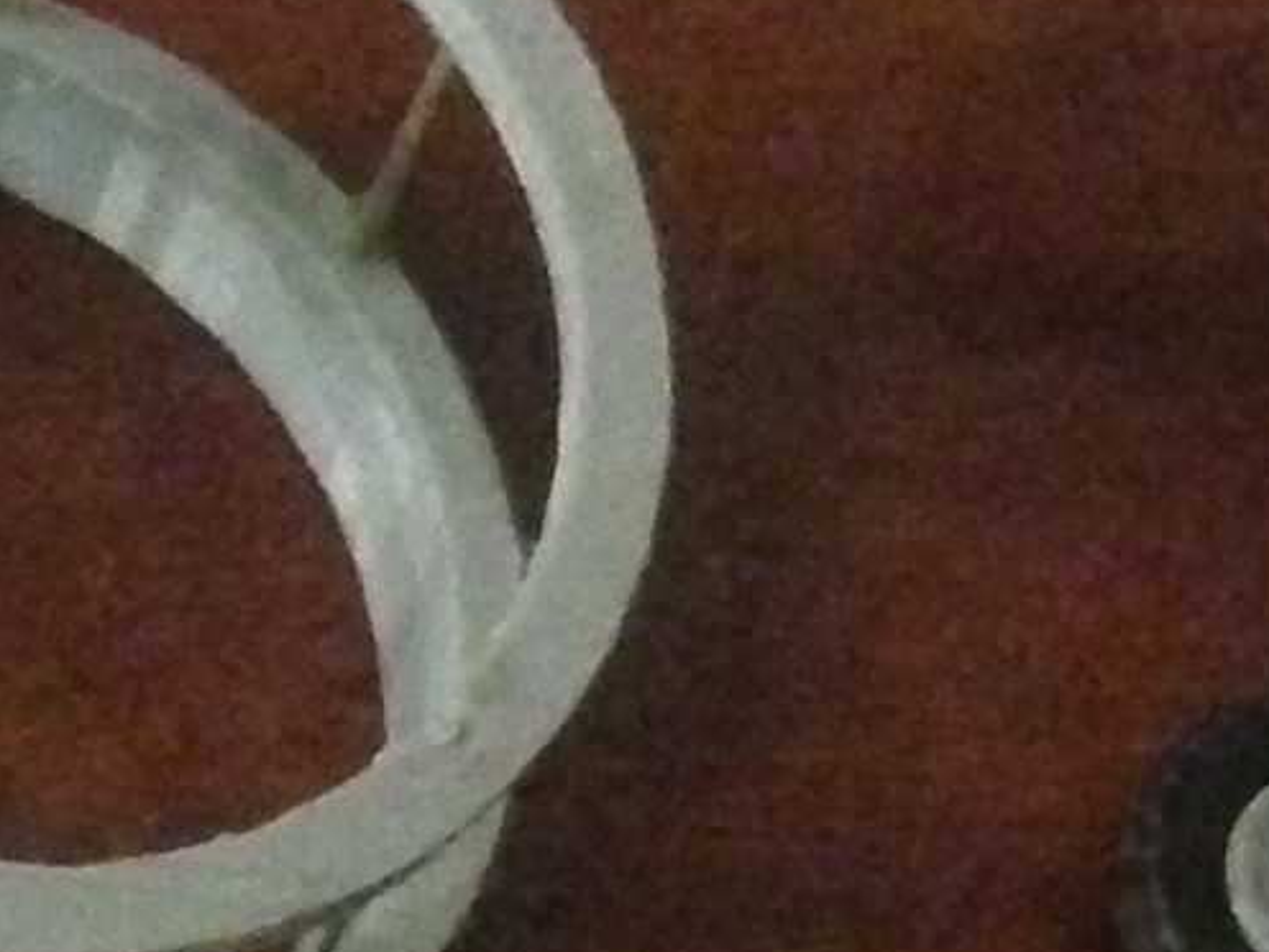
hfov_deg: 8.7
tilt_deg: -53.5
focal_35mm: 217
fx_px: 7955
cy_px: -1036
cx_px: -1069
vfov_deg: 6.6
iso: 800
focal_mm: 4.12
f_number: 2.4
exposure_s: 1/15
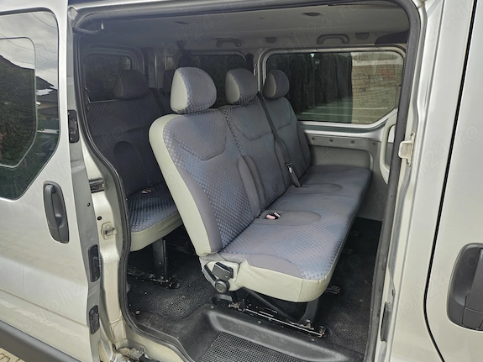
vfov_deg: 56.8
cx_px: 248
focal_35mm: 24
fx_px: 335
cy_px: 174
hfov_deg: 71.6
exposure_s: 1/180
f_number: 1.8
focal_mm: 5.4
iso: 32
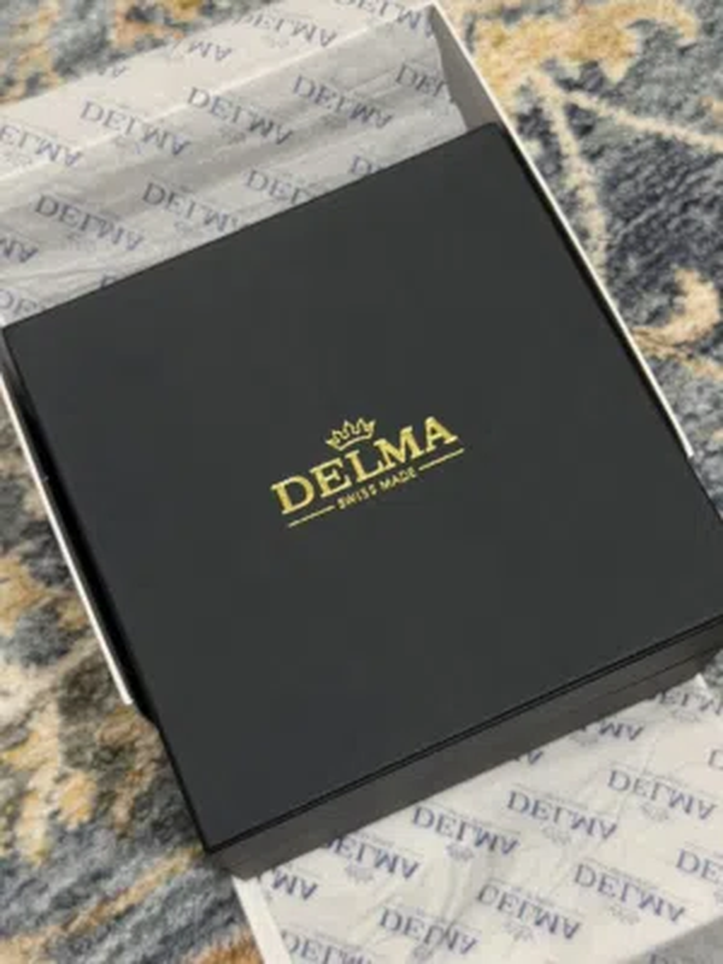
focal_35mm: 48
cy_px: 482
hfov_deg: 30.3
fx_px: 1337
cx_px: 362
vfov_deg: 39.7
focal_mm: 6.76
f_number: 1.78
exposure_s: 1/50
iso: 160
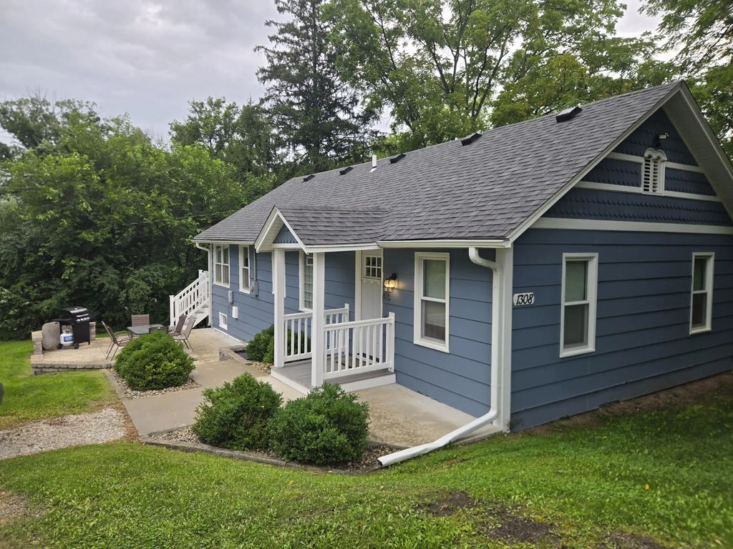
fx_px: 487
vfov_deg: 58.9
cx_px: 366
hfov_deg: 73.9
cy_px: 274
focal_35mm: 23
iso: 25
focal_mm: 5.4
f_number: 1.8
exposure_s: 1/208
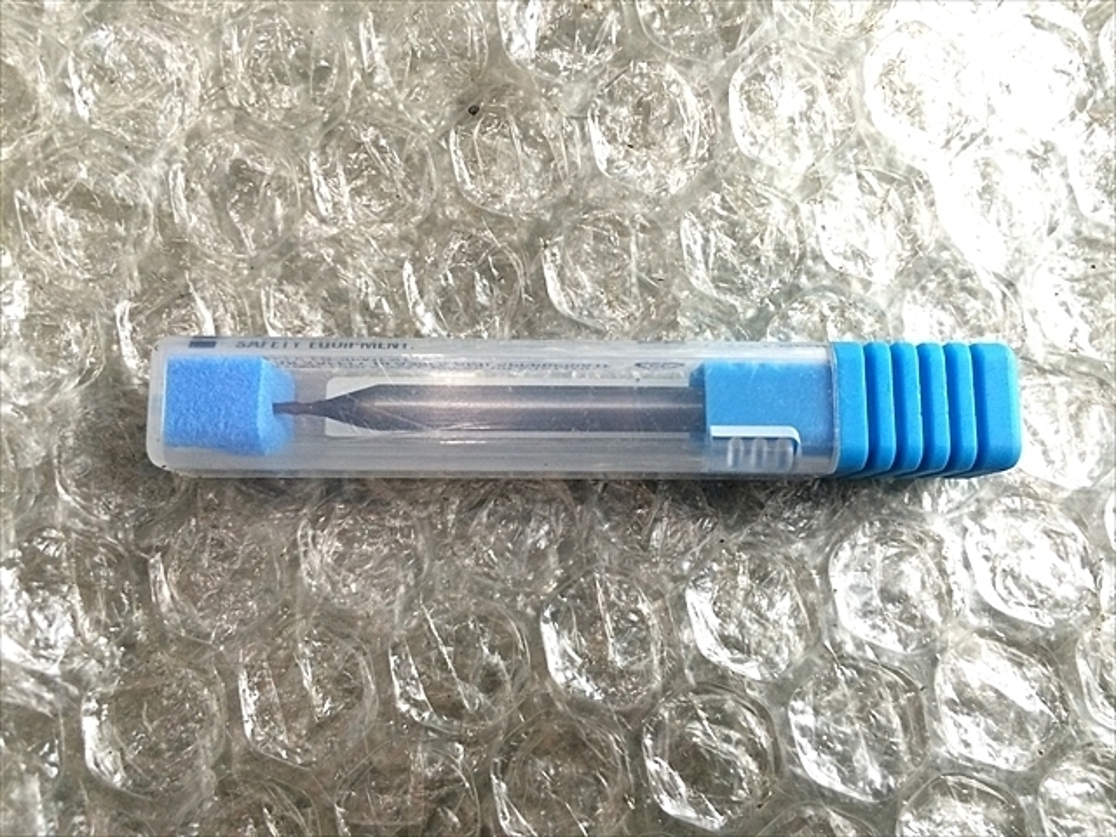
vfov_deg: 48.2
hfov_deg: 61.7
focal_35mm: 29
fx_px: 935
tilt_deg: -81.3
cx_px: 558
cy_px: 418
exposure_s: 1/33
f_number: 2.2
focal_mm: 4.15
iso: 160
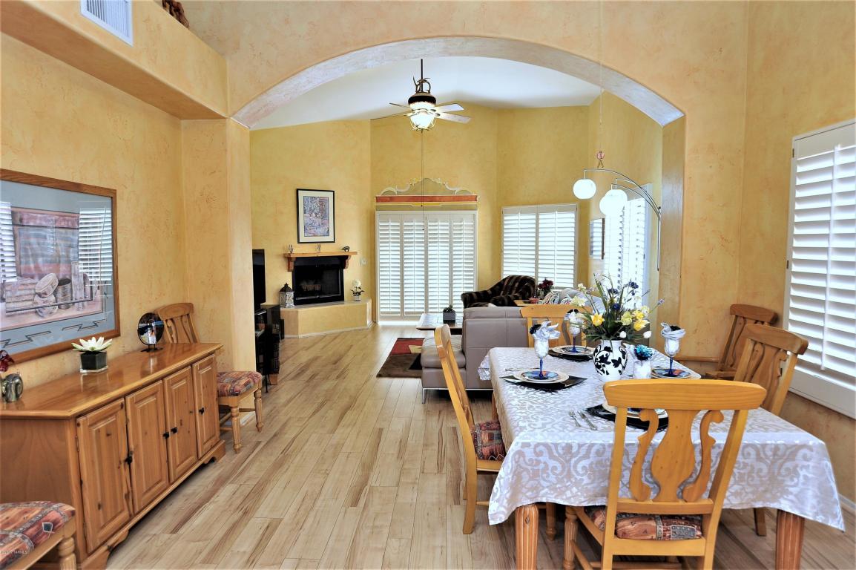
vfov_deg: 55.1
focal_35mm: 23
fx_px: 547
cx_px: 428
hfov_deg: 76.1
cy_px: 285
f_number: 7.1
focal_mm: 23
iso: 1000
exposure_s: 1/40
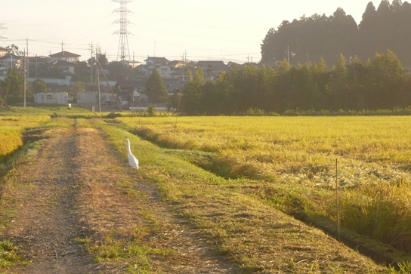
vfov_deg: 8.8
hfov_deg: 13.1
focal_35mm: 156
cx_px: 131
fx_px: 1781
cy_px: 166
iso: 100
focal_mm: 16.8
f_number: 5.6
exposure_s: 1/200
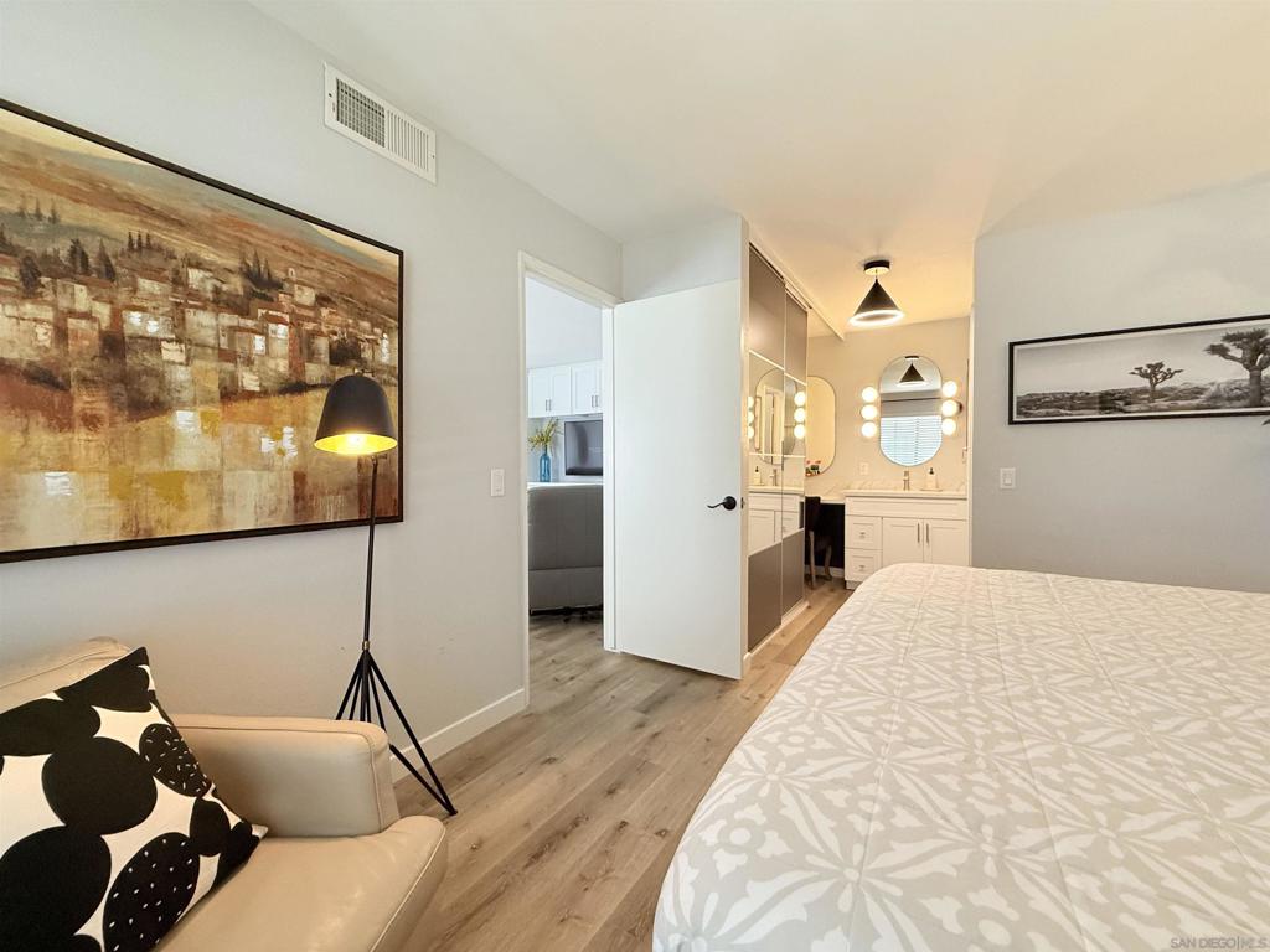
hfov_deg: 102.1
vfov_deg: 85.7
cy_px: 476
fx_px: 514
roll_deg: -0.1
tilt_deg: -0.3
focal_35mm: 14
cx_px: 635
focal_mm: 2.22
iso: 320
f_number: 2.2
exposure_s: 1/120
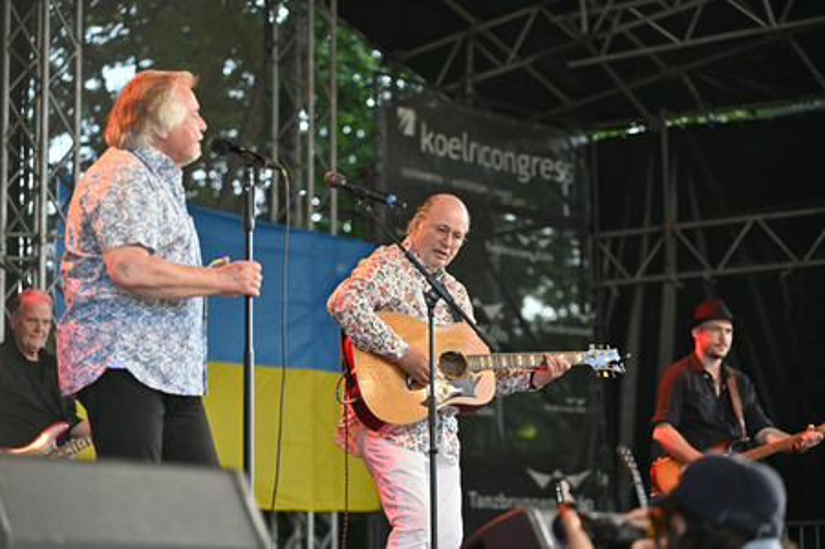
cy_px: 274
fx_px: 2175
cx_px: 412
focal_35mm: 95
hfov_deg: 21.5
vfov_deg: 14.4
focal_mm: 95
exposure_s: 1/500
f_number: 2.8
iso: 320
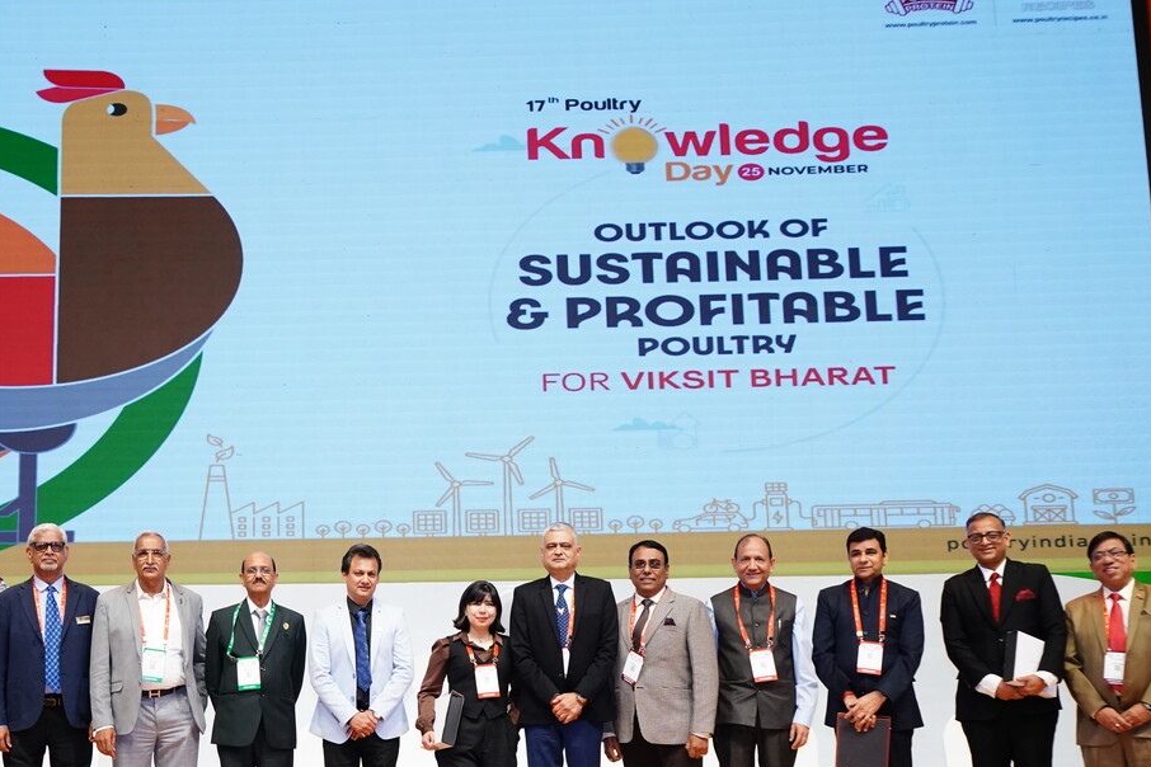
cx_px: 360
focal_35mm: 48
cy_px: 522
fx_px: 1535
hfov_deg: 40.5
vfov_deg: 27.9
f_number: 5.6
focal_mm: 29
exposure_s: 1/250
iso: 2500
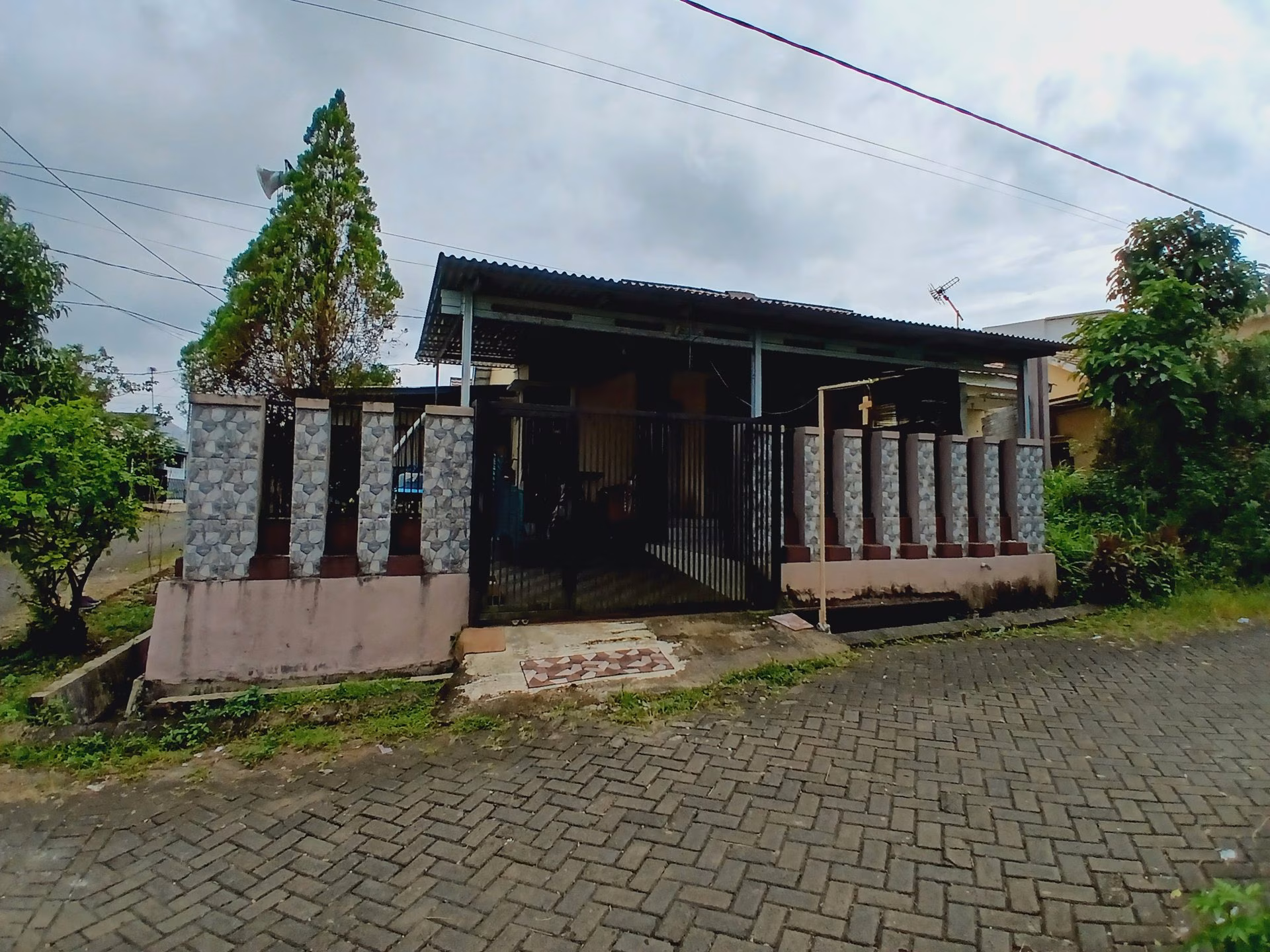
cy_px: 476
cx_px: 635
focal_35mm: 17
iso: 50
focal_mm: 1.4
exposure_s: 1/2304
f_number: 2.2
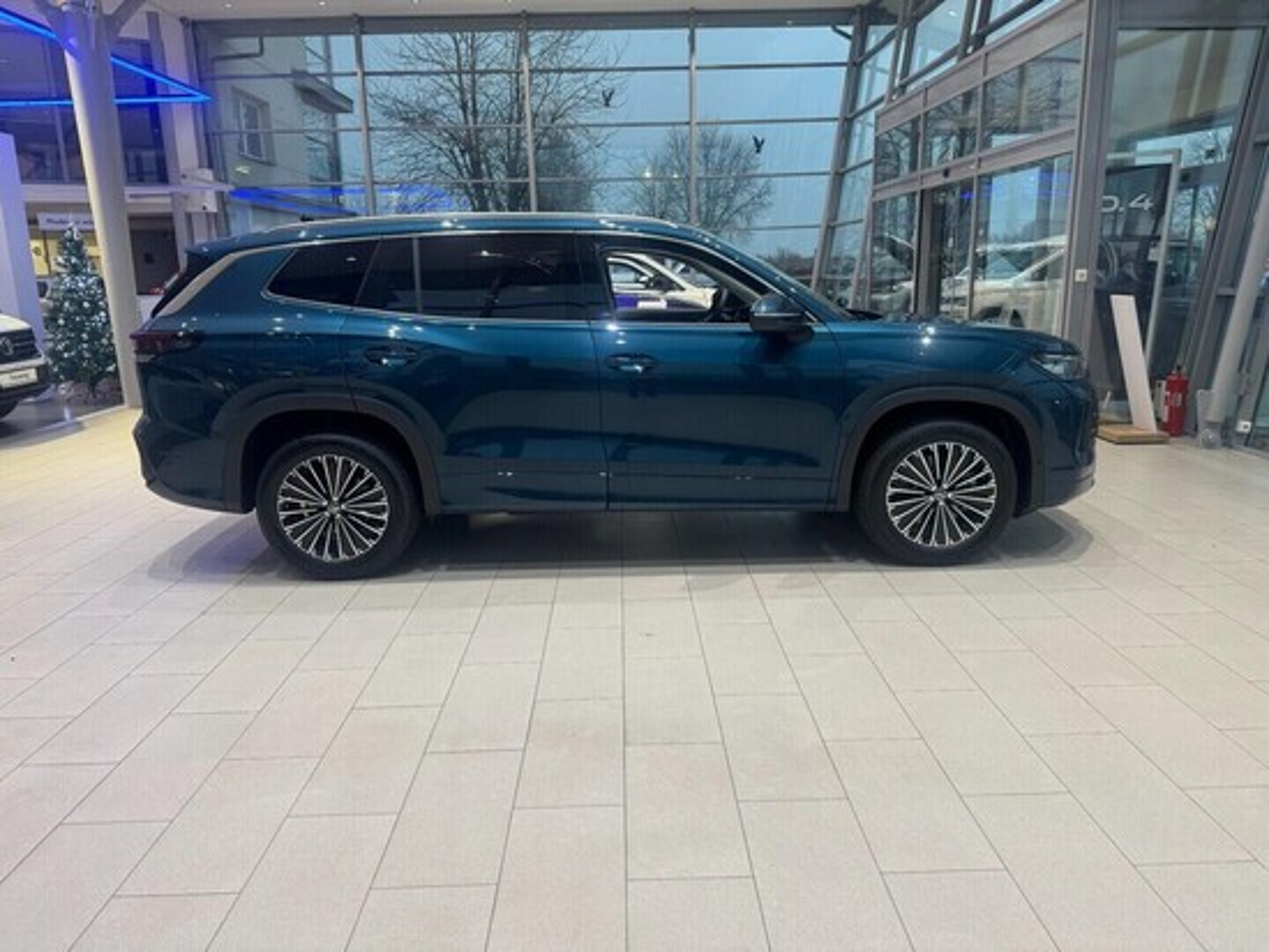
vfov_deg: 56.9
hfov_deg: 71.6
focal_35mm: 24
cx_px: 634
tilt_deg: -12.8
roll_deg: +1.6
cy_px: 476
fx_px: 880
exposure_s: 1/50
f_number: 1.78
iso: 200
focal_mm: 6.76
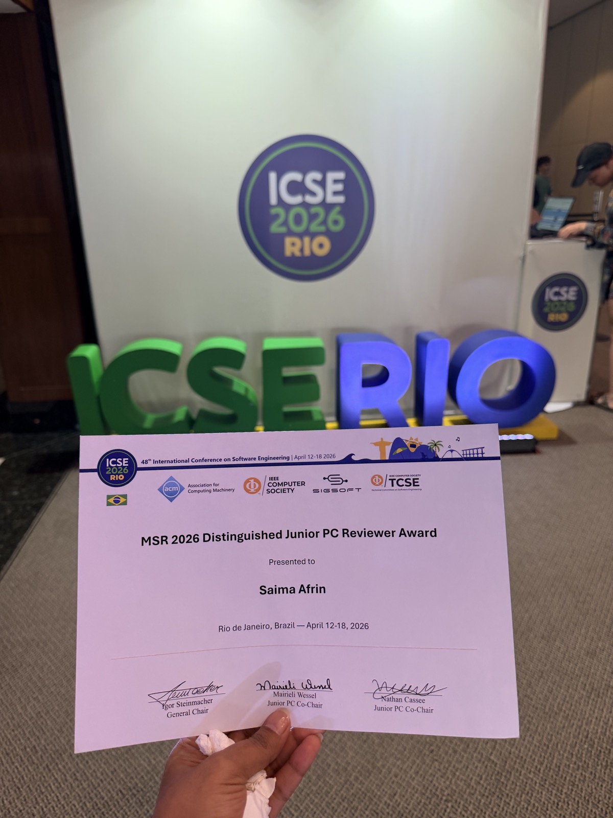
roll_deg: +1.3
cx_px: 306
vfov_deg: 71.6
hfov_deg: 56.8
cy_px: 409
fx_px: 567
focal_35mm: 24
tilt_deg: -20.4
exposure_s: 1/118
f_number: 1.78
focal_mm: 6.76
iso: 125
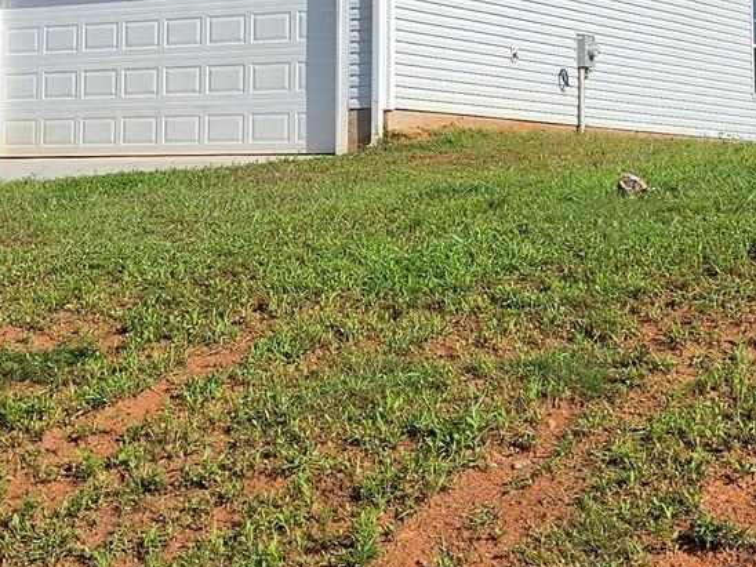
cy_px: 0
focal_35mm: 86
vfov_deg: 16.8
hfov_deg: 22.8
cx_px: 342
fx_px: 1878
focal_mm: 5.4
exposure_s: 1/5595
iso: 80
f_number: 1.8
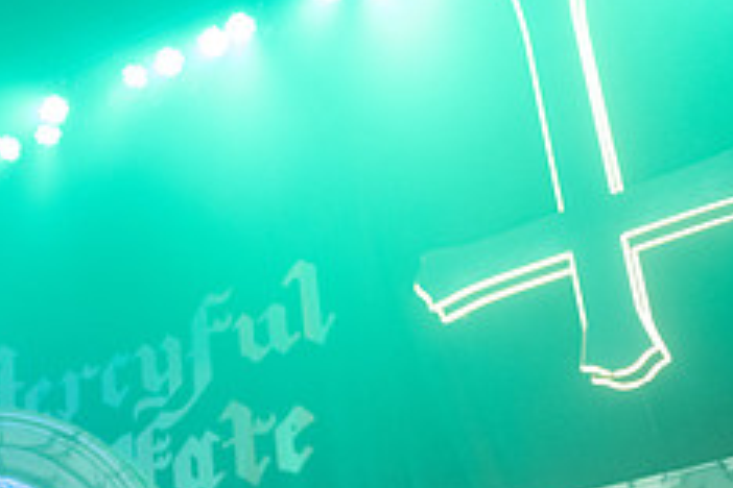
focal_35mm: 77
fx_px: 1568
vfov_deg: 17.2
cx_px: -221
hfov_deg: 23.3
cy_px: 527
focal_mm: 29
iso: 2000
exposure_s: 1/320
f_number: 3.2
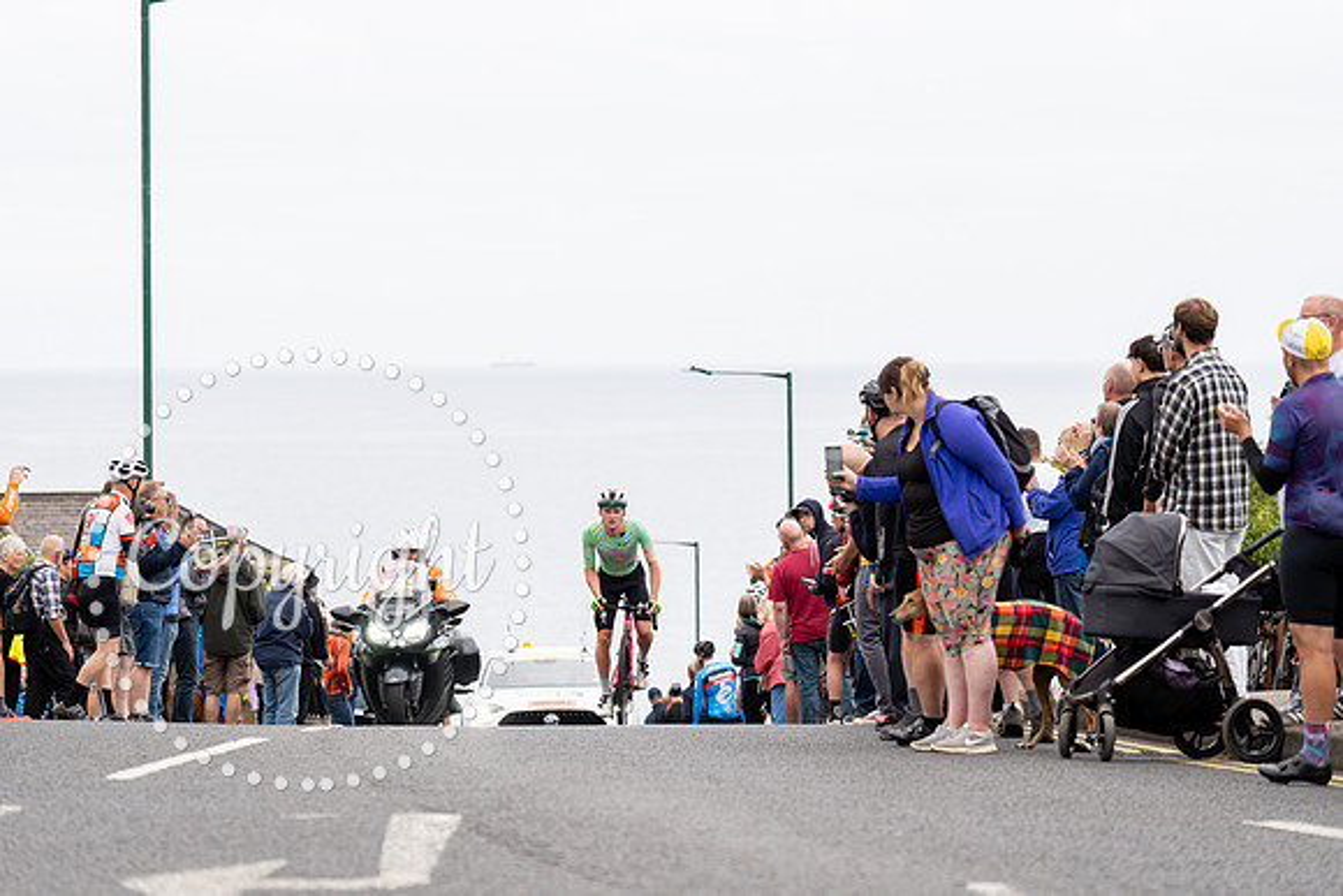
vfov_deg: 11.2
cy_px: 448
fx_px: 4552
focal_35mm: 122
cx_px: 672
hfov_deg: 16.8
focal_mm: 122
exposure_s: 1/1000
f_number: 3.5
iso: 320
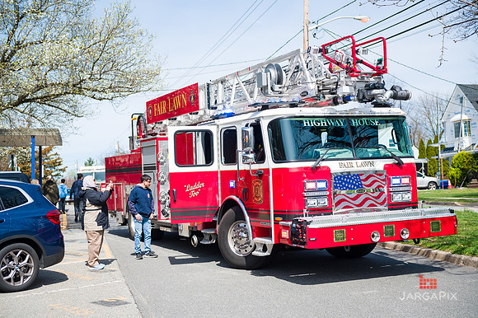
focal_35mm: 52
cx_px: 239
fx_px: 690
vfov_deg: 26.0
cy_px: 159
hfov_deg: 38.2
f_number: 4
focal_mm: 52
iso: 200
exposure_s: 1/2500
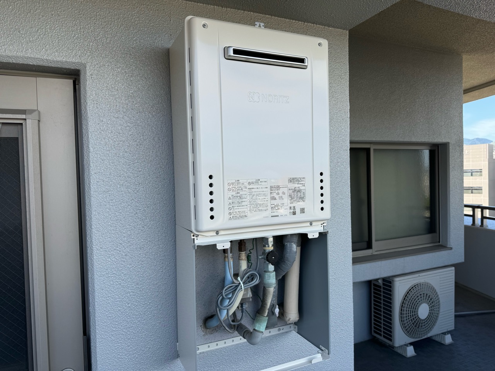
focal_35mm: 24
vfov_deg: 56.8
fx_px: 343
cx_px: 248
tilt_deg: -1.5
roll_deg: +1.2
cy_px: 186
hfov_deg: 71.6
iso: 80
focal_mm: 6.76
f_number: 1.78
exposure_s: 1/912
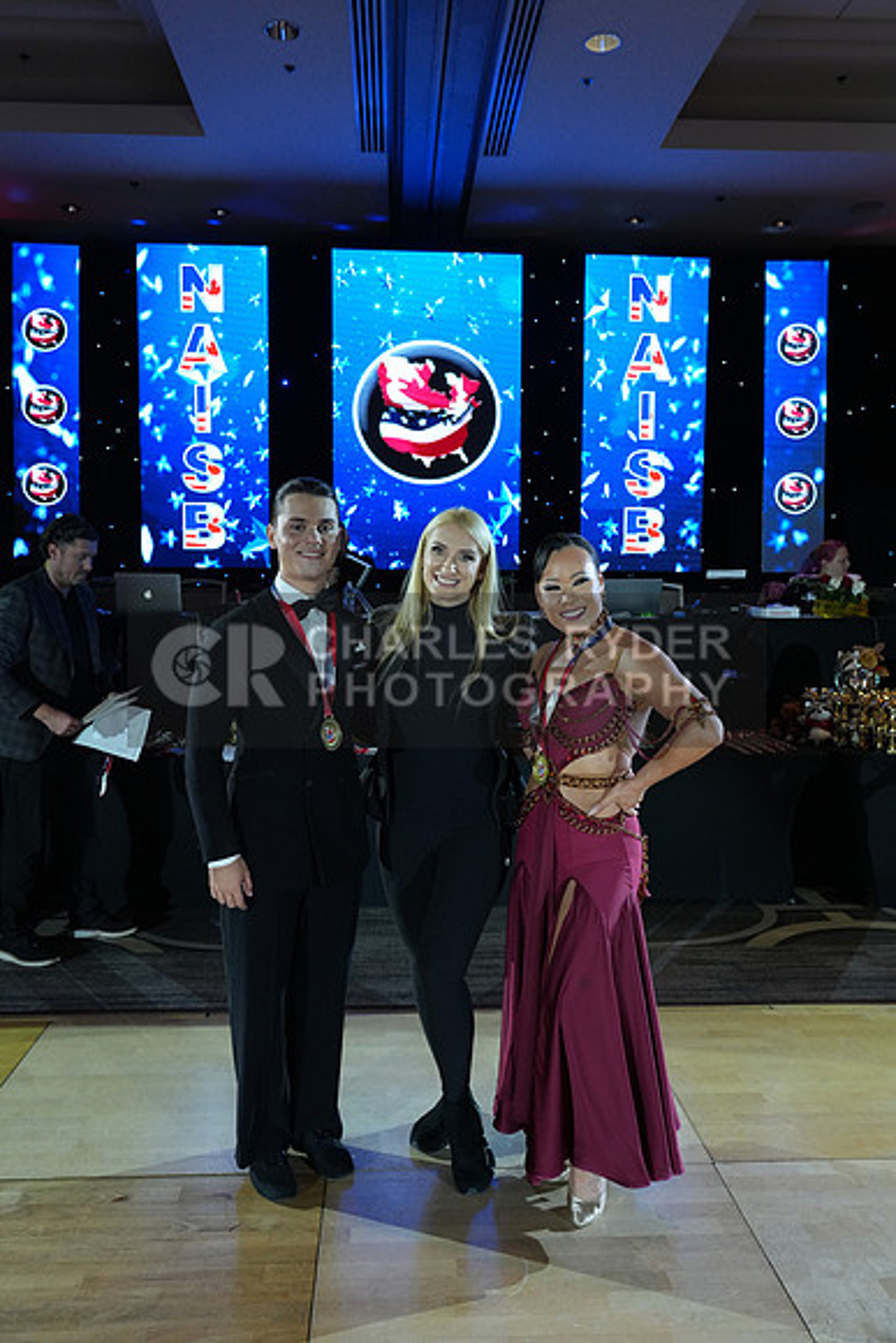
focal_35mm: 26
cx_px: 448
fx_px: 970
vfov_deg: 69.4
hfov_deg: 49.6
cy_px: 672
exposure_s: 1/400
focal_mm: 26
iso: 2500
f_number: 4.5
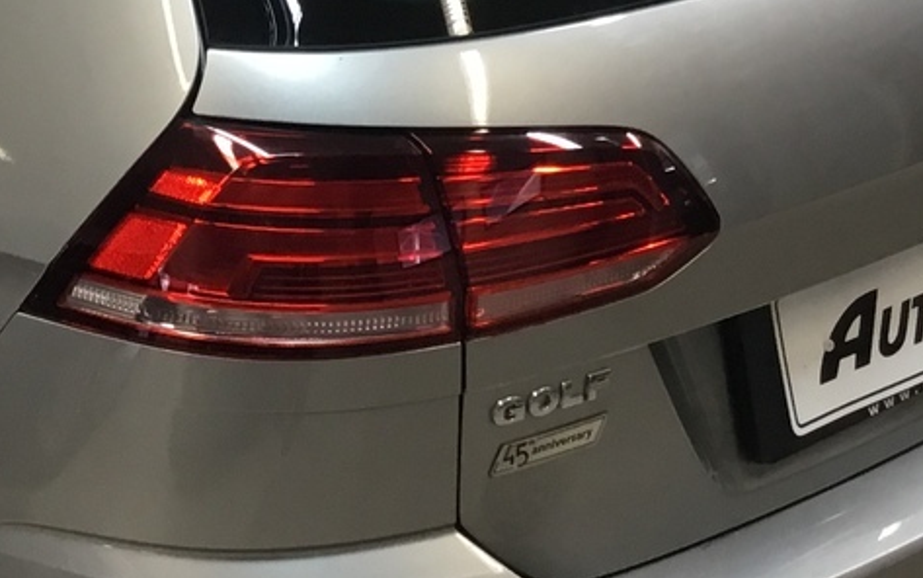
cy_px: 172
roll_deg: +2.0
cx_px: -51
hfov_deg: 20.0
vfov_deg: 13.1
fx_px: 2516
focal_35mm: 100
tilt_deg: -19.2
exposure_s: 1/33
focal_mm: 3.3
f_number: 2.4
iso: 80
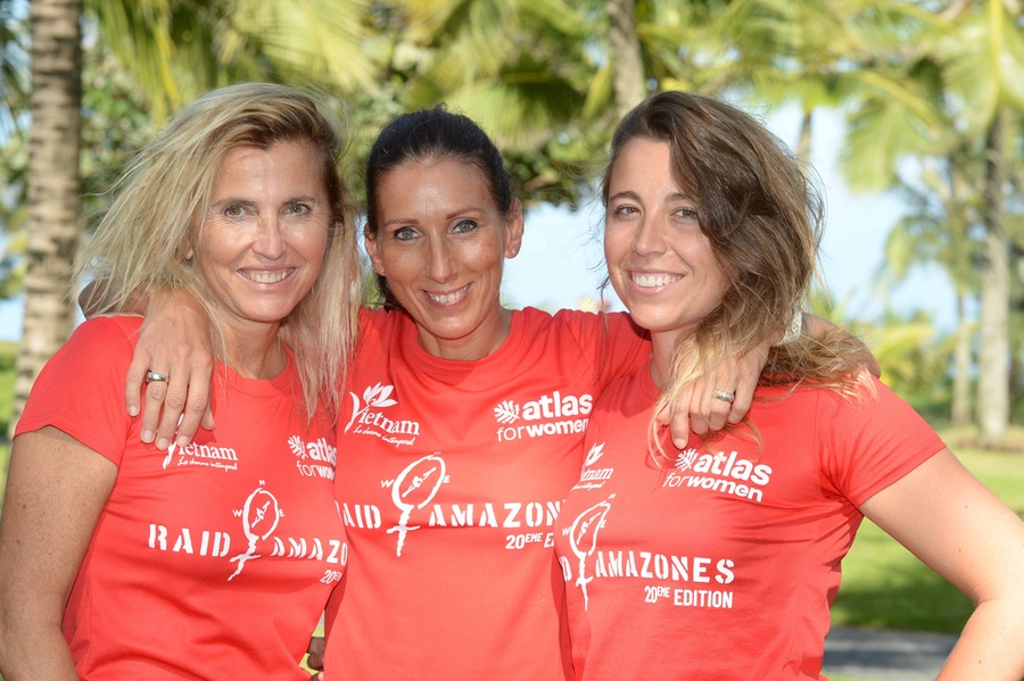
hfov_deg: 19.5
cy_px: 340
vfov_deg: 13.0
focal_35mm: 105
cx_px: 512
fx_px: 2985
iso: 200
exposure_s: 1/160
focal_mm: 105
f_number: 8
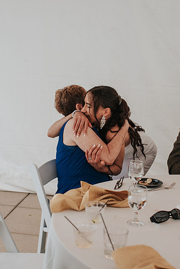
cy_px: 141
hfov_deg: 21.2
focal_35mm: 64
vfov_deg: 31.3
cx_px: 101
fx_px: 480
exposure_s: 1/320
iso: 900
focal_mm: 35
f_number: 2.8
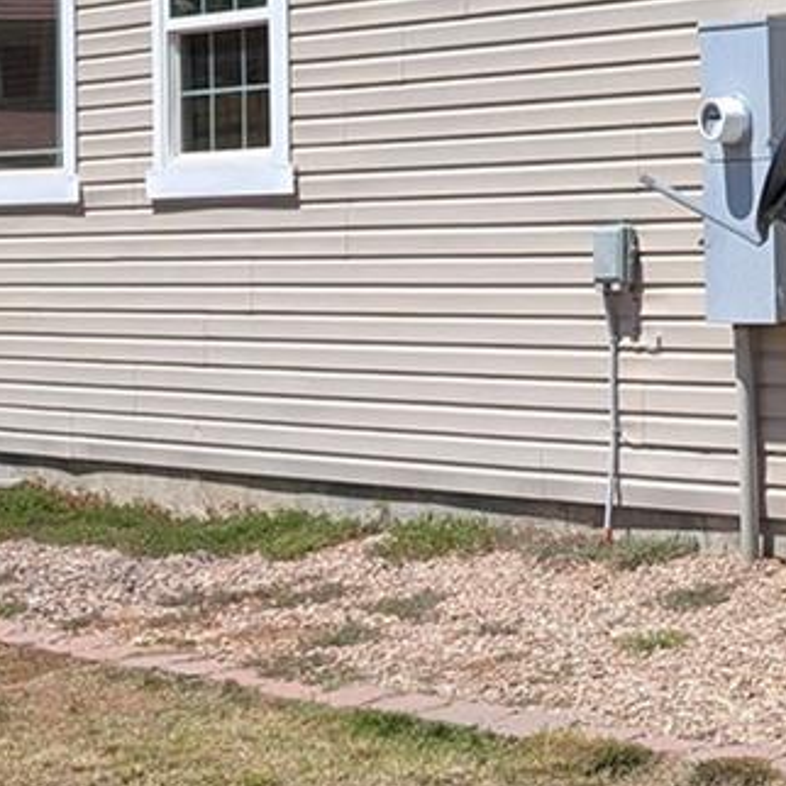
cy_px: 156
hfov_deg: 15.3
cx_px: 1191
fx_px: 2697
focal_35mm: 105
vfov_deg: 16.5
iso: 19
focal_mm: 6.9
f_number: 1.68
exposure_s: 1/1312
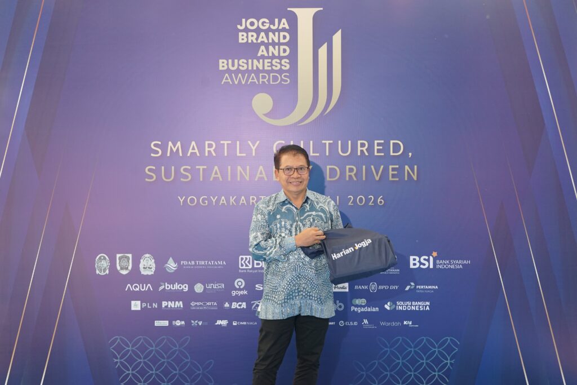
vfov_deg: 35.1
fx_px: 609
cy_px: 192
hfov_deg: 50.7
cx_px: 288
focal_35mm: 38
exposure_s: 1/125
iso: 1000
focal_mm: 38
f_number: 5
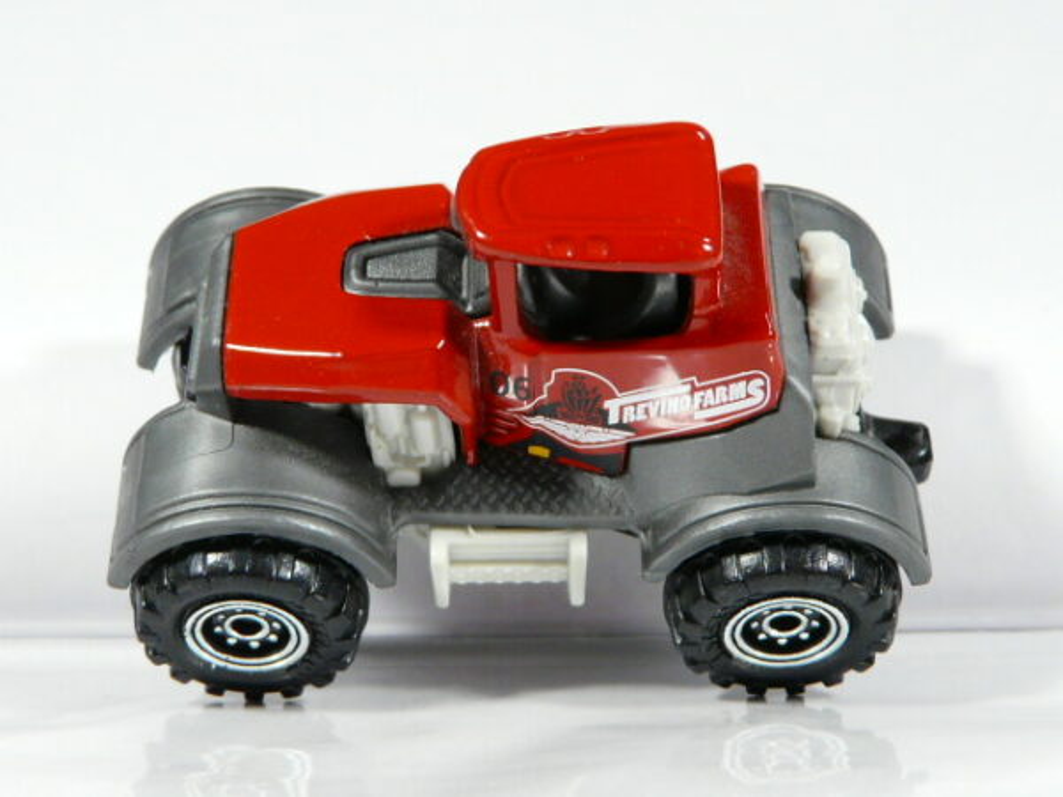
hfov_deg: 27.0
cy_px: 398
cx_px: 532
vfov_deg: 20.4
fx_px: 2211
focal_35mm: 72
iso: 125
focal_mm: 7.4
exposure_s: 1/40
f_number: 3.2
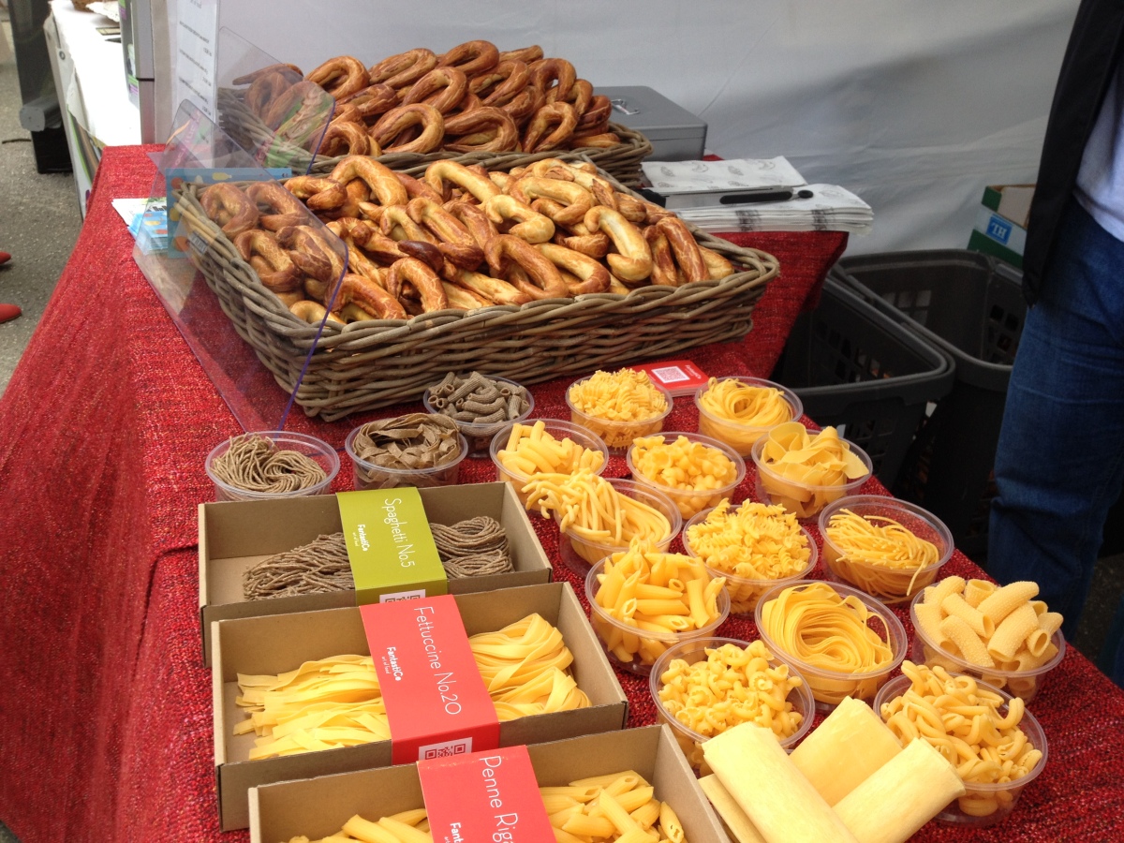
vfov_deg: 40.7
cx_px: 562
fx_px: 1136
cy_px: 422
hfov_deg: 52.6
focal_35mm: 35
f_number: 2.4
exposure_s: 1/178
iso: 50
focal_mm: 4.28
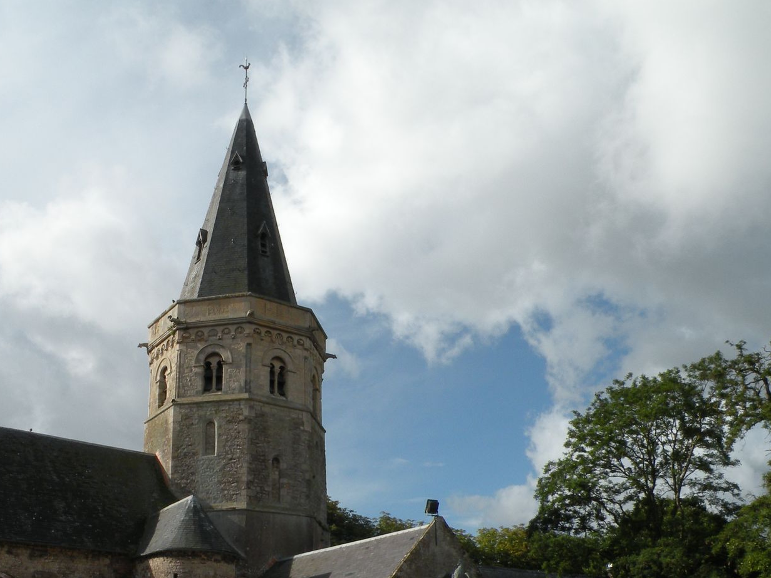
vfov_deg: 35.3
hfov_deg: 46.1
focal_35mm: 40
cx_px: 262
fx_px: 891
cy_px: 416
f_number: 7.1
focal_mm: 4.7
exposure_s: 1/259
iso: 64
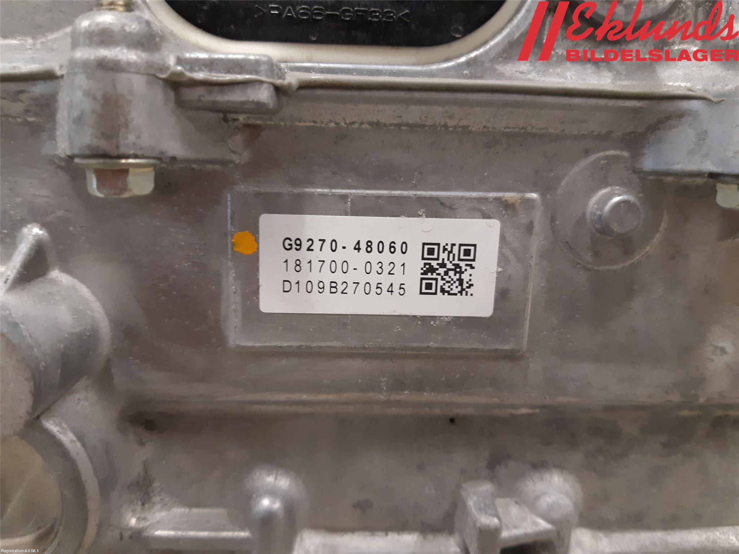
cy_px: 277
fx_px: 555
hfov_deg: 67.3
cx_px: 370
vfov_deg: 53.1
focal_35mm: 26
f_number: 1.7
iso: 250
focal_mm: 3.93
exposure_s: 1/50
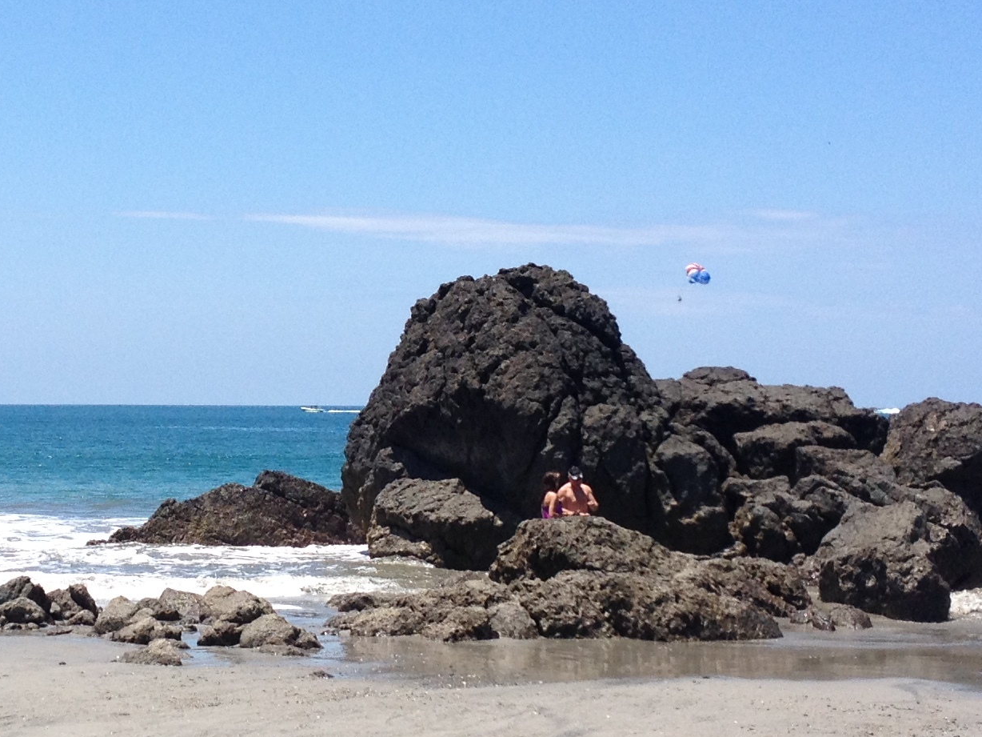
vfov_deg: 15.9
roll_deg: +0.3
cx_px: 285
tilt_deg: -3.1
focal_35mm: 93
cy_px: 395
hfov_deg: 21.0
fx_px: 2638
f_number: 2.4
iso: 50
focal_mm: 4.28
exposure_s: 1/1972
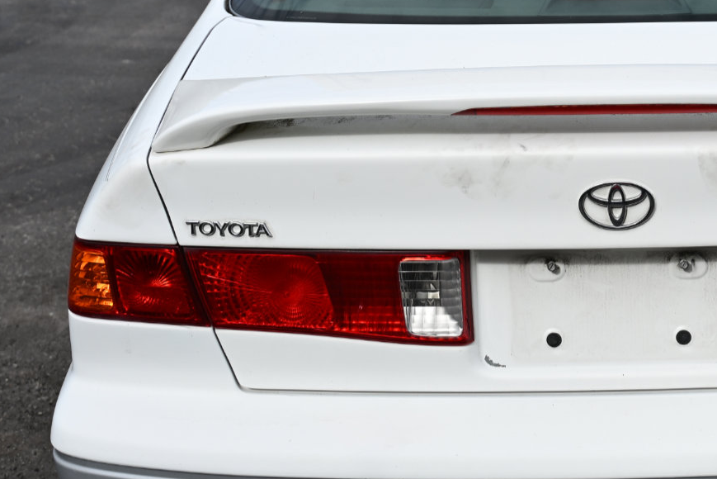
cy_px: 228
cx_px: 656
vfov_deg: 20.6
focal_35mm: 66
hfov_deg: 29.2
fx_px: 1315
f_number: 4
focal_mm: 28
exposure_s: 1/1000
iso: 100
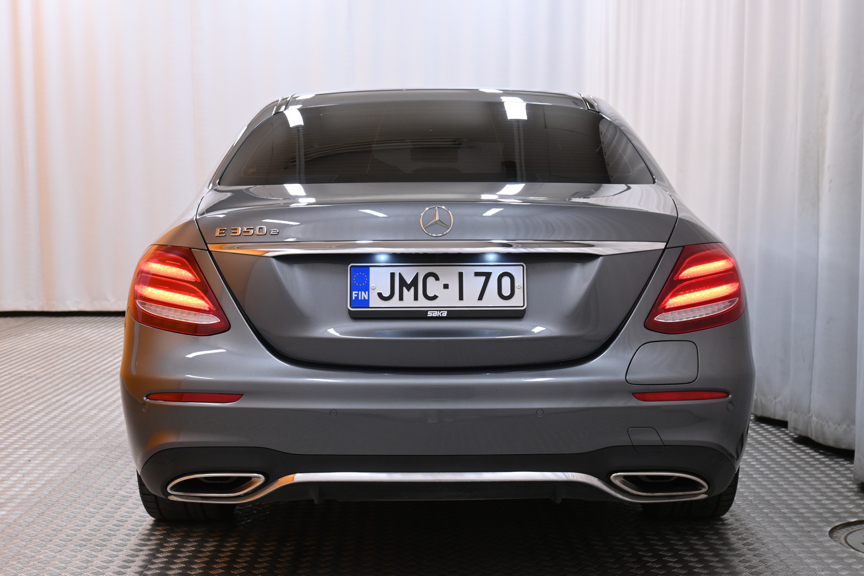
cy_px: 288
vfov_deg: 26.5
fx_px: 1224
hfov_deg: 38.9
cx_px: 432
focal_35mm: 51
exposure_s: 1/50
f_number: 5
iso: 640
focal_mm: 34
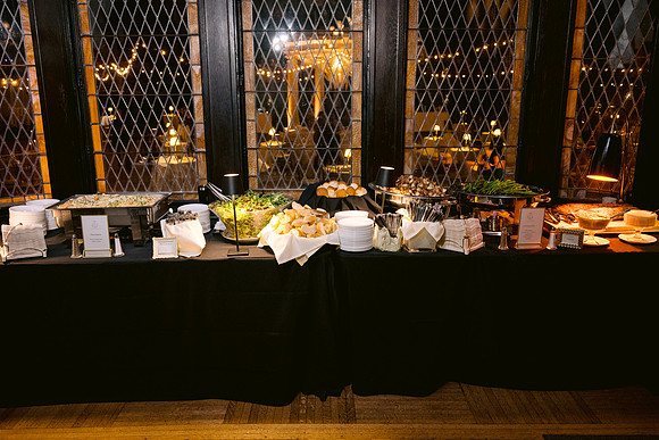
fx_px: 531
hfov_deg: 63.6
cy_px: 220
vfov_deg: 45.0
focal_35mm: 29
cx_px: 330
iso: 1600
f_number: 3.5
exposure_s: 1/80
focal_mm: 28
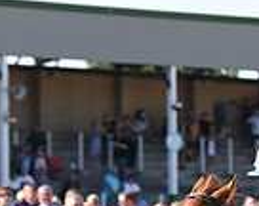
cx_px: 484
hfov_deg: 4.0
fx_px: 3684
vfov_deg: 3.2
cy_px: 342
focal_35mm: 482
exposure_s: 1/1250
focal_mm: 120
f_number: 5.6
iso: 400
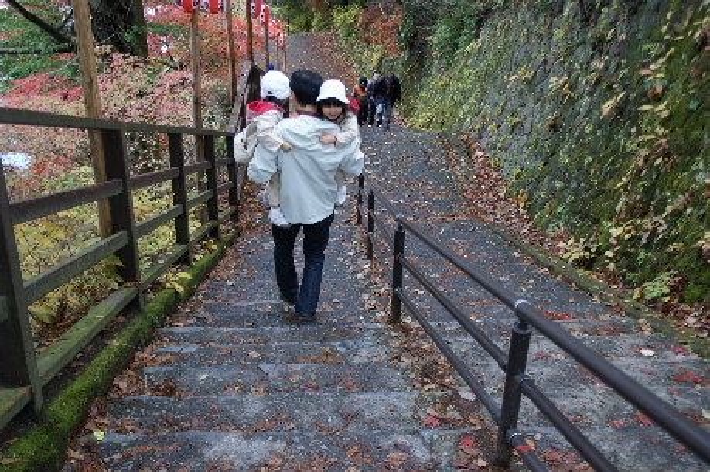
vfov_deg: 31.8
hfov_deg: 46.4
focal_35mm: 42
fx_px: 827
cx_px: 355
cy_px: 236
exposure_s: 1/50
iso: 100
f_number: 4
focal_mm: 28
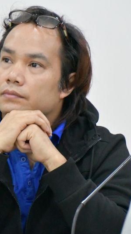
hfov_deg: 2.3
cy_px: 133
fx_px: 3263
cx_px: 28
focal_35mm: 528
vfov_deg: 4.1
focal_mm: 175
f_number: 6
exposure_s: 1/200
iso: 12800
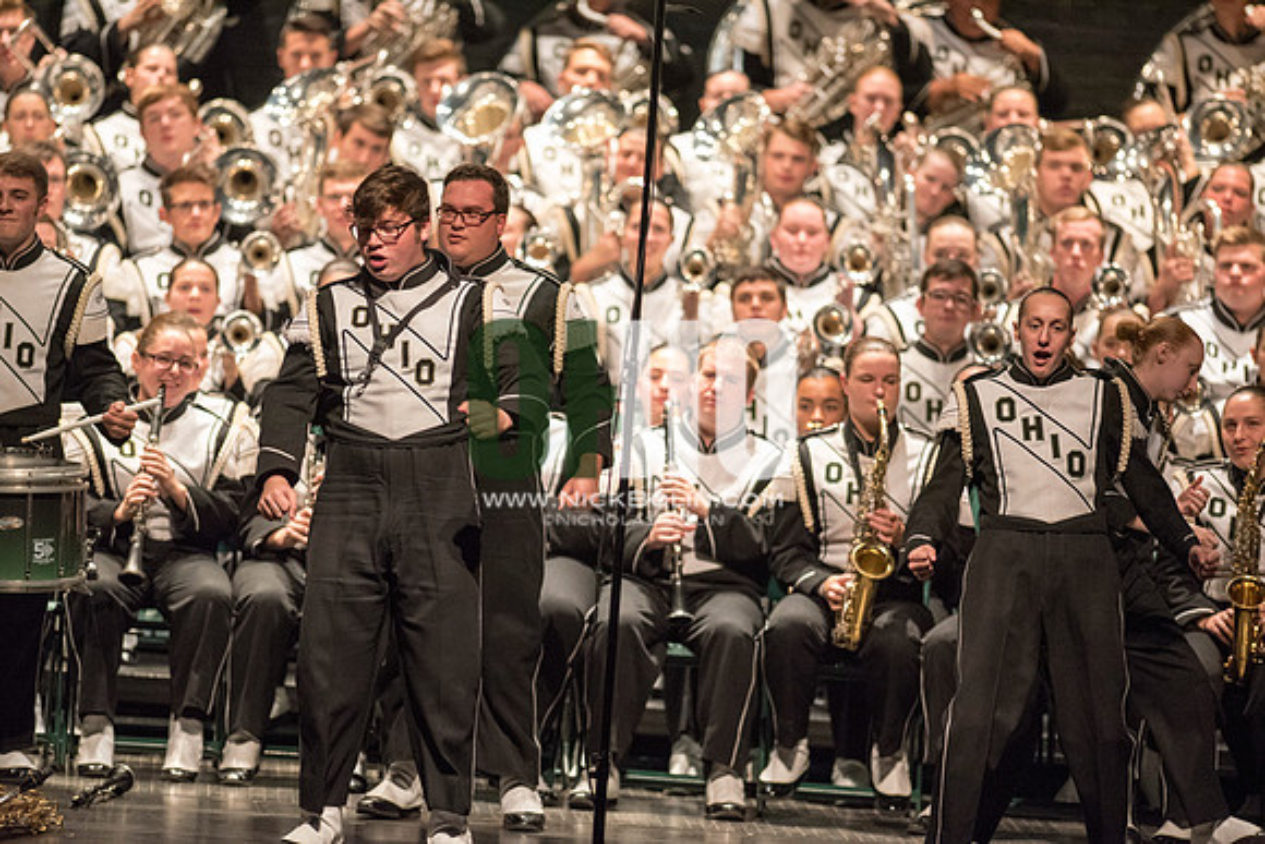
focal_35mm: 300
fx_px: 10544
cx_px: 632
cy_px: 422
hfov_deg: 6.9
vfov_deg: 4.6
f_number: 2.8
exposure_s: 1/500
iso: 4000
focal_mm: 300
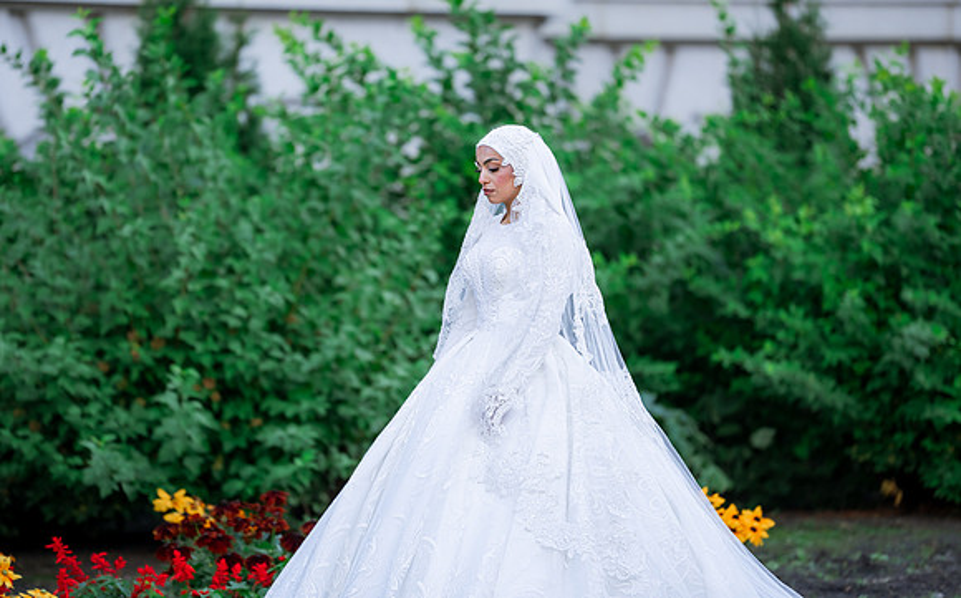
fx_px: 4407
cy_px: 246
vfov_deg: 7.8
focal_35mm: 168
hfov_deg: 12.4
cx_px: 432
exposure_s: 1/1600
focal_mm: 150
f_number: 2
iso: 200
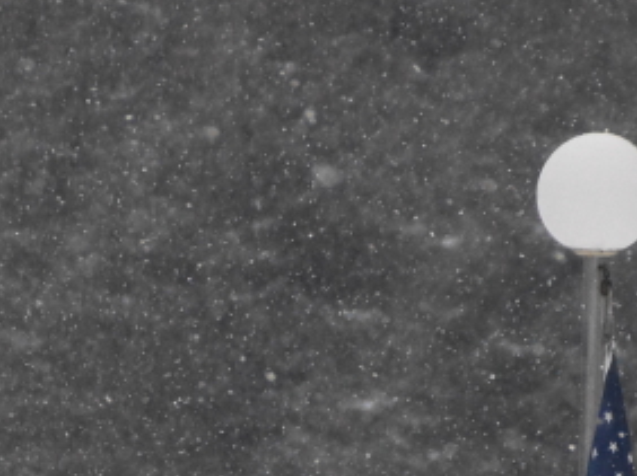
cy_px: 519
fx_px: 23498
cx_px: 315
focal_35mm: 1278
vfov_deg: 1.2
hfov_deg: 1.6
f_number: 6.3
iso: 800
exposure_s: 1/400
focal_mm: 250
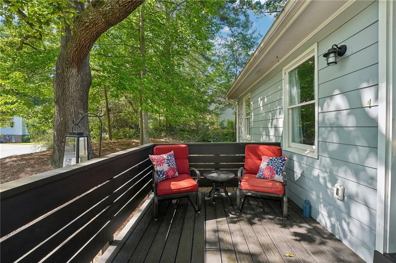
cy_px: 132
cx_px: 198
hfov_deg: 102.0
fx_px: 160
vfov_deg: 78.7
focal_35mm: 15
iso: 320
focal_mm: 14.6
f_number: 8
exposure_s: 1/80
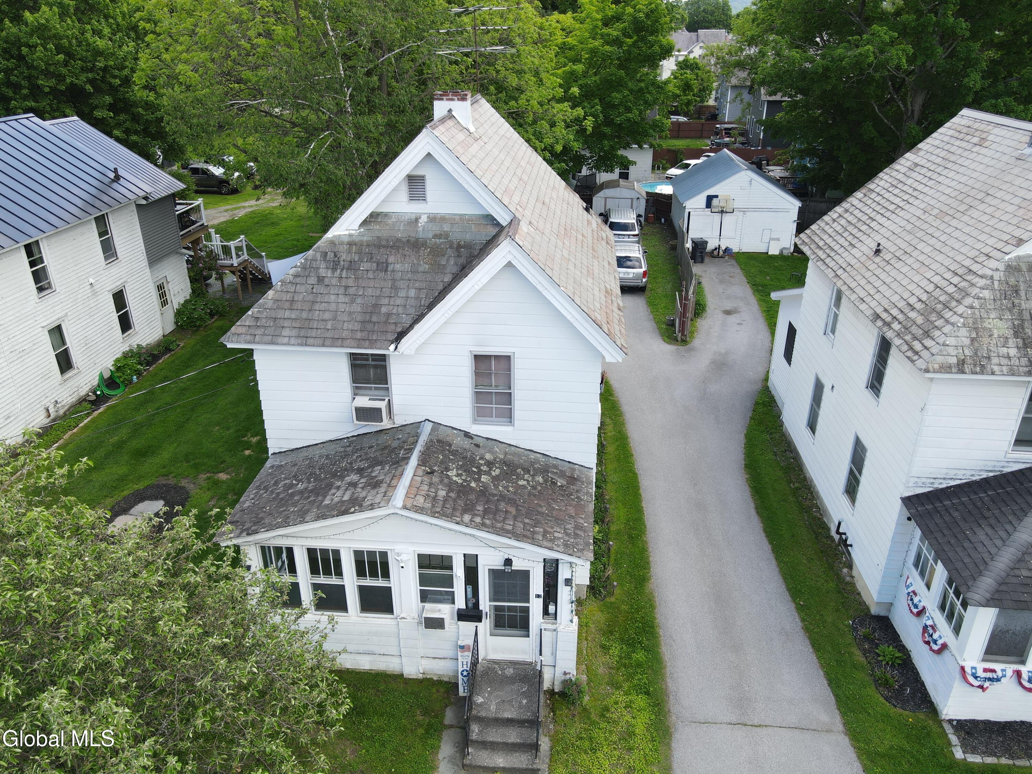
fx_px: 716
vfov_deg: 56.8
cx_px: 516
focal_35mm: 24
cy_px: 387
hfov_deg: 71.6
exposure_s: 1/160
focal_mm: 4.5
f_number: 2.8
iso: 110
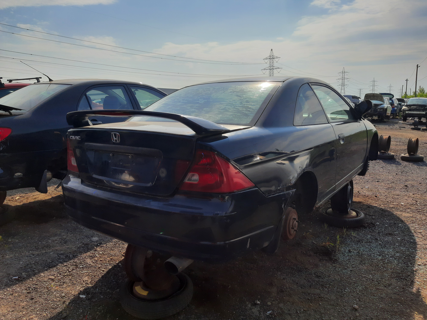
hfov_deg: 67.3
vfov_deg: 53.1
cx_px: 214
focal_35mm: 26
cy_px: 160
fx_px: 321
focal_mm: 3.92
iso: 40
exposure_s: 1/2941
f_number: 1.7
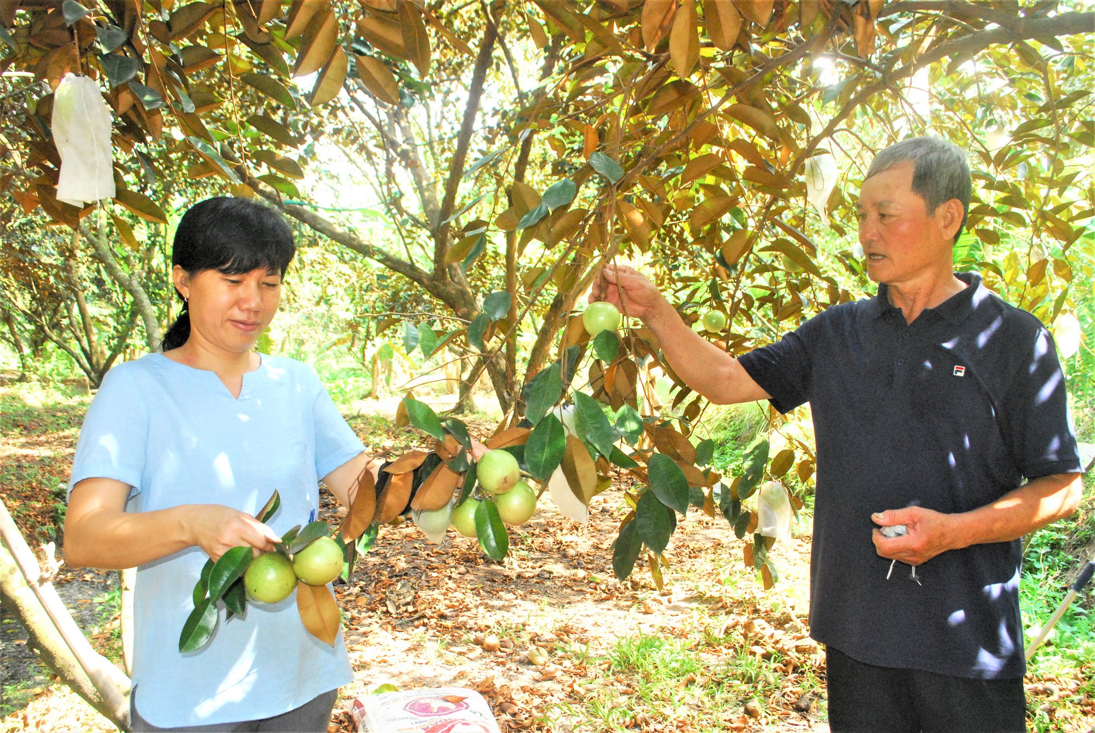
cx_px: 548
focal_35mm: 30
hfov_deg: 61.9
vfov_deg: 43.7
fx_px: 914
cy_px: 366
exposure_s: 1/250
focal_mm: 20
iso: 1600
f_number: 6.3
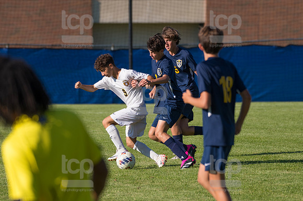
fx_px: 3533
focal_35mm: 420
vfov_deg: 3.3
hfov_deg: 4.9
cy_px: 100
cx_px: 152
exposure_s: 1/2000
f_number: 5.6
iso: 320
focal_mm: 280
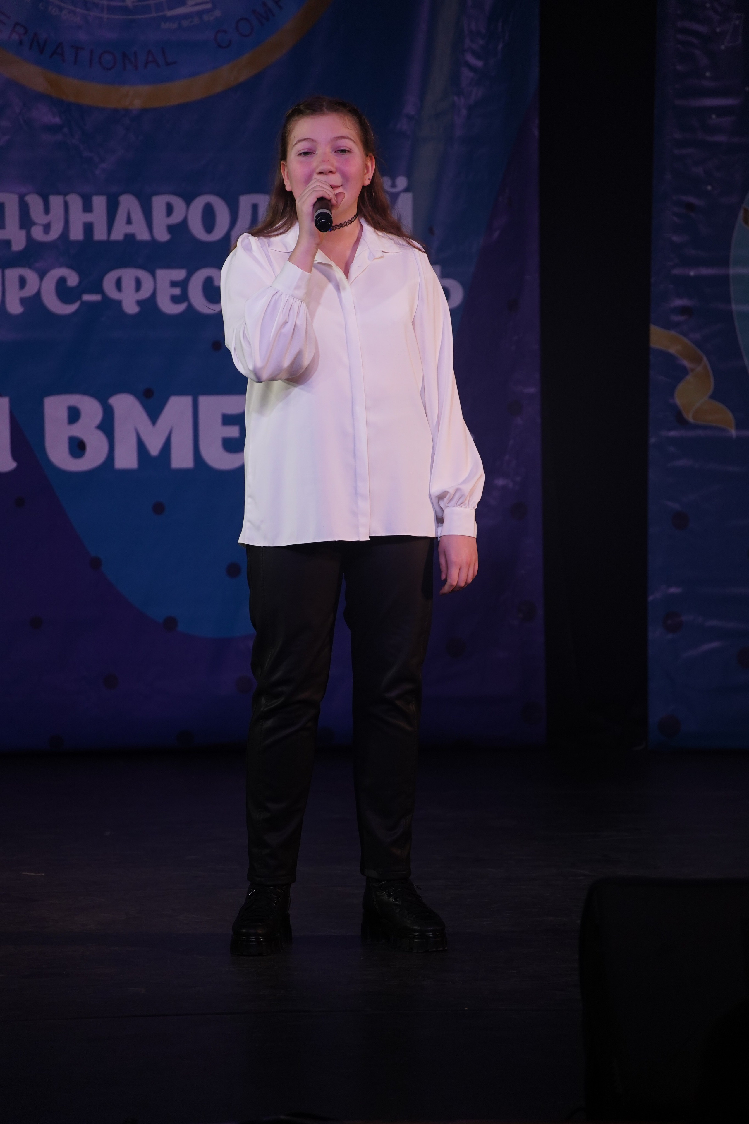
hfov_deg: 6.4
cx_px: 374
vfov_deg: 9.6
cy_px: 562
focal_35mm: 215
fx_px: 6709
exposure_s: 1/250
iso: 1600
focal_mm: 215
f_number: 5.6
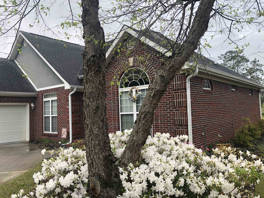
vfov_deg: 49.7
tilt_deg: +4.6
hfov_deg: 63.4
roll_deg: +3.1
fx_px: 214
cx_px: 132
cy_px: 99
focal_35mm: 28
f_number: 1.8
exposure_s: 1/941
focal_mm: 3.99
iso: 20
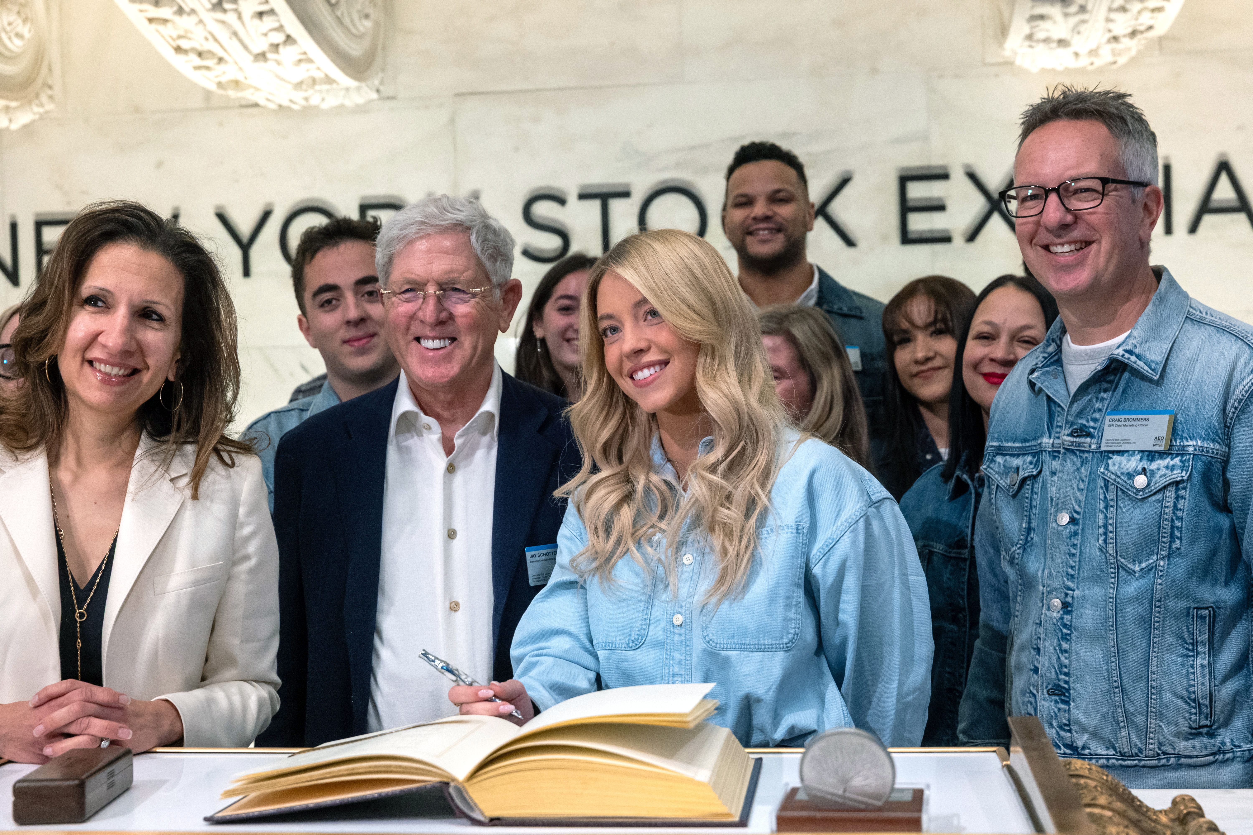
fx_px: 1671
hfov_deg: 41.1
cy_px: 418
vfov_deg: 28.1
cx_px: 626
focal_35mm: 48
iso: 3200
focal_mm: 48
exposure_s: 1/200
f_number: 4.5
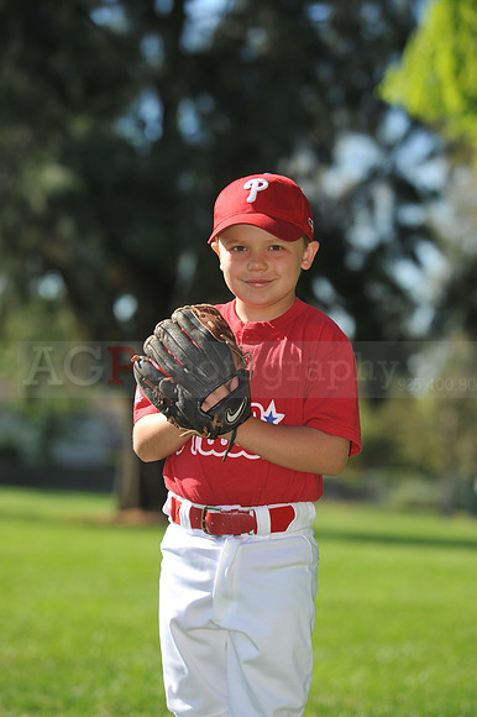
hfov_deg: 8.8
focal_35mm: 155
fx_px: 3084
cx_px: 238
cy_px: 358
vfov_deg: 13.3
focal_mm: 155
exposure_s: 1/640
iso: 200
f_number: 5.6
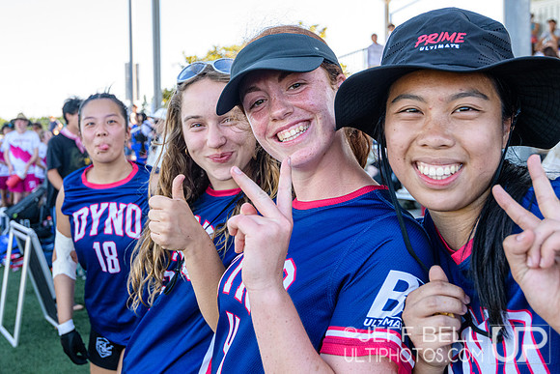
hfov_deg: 50.1
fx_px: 595
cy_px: 158
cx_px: 225
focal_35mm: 38
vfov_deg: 34.8
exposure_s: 1/500
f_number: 5.6
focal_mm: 32
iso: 900
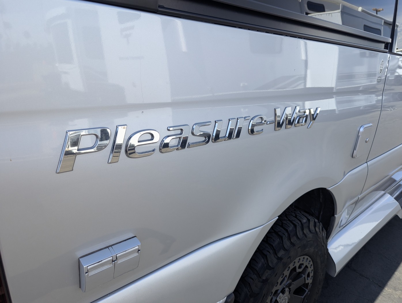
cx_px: 201
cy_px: 152
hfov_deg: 71.5
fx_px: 279
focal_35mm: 24
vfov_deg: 56.9
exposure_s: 1/826
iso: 49
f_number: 1.85
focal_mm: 6.81
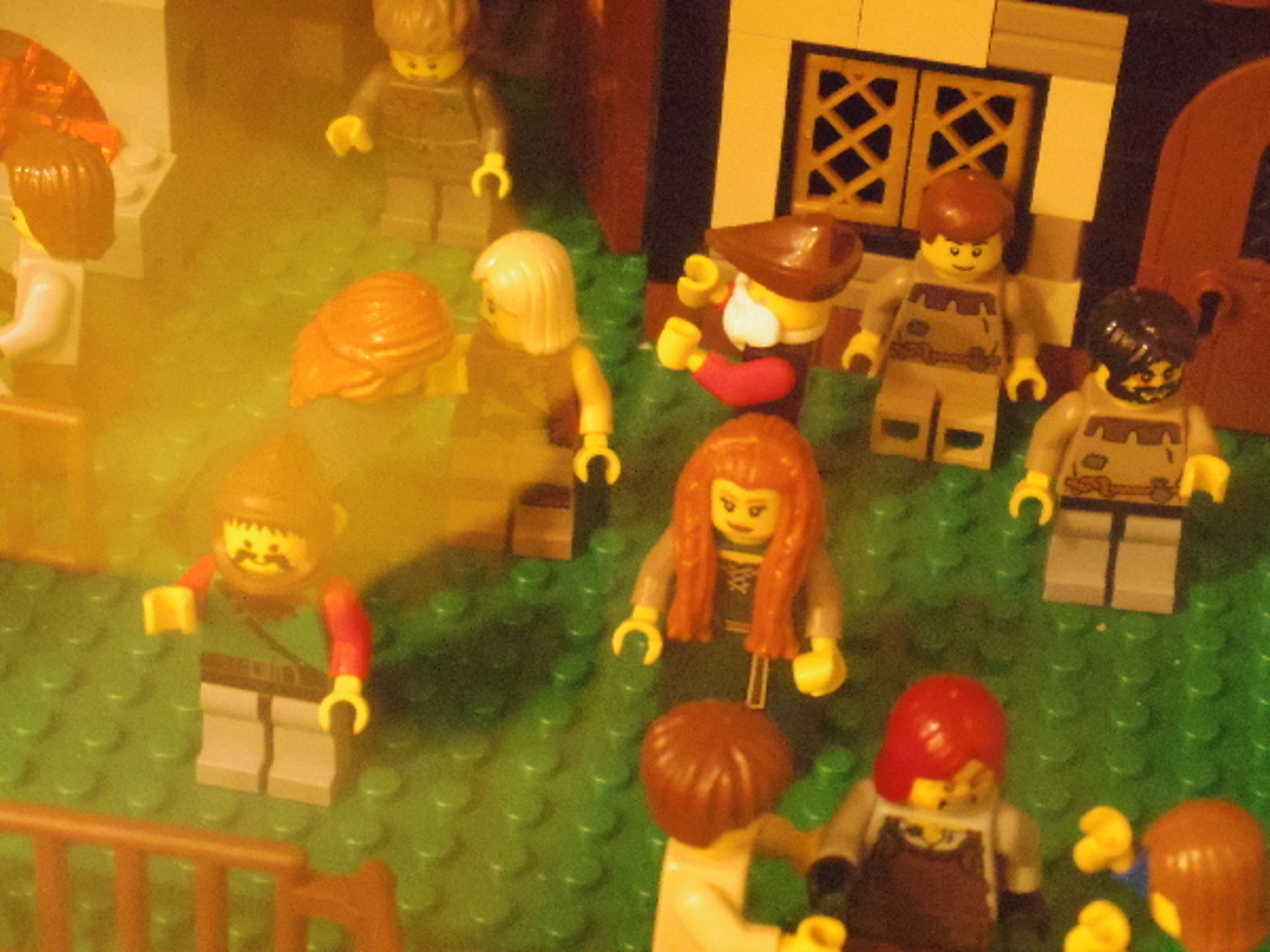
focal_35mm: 83
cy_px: 476
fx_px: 3045
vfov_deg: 17.8
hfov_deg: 23.6
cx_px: 635
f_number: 4.5
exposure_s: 1/100
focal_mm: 14.9
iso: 5000
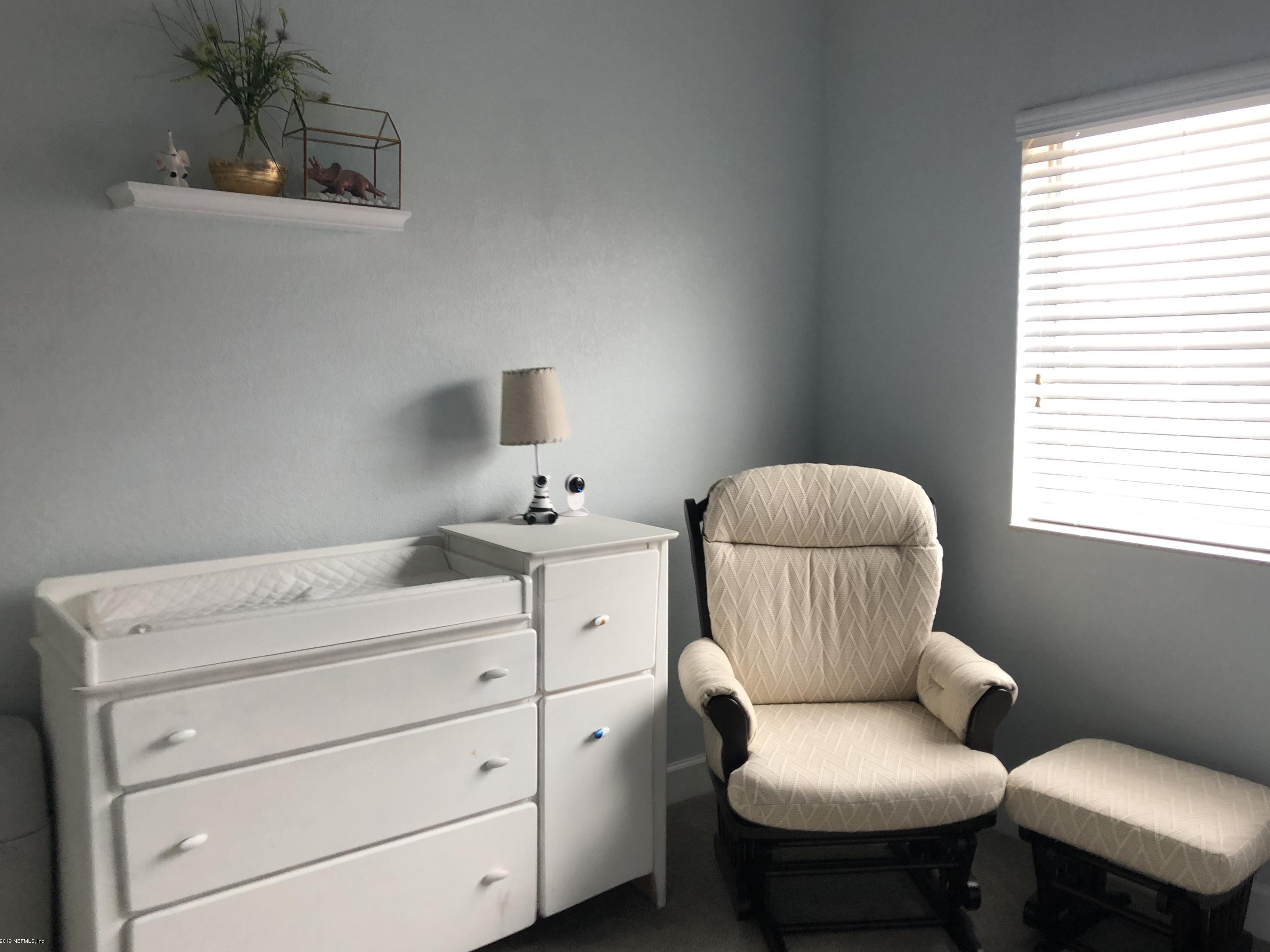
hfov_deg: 61.7
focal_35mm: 29
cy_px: 479
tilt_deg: -6.1
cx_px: 651
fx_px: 1064
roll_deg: +0.9
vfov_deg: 48.2
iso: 25
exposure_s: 1/30
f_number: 1.8
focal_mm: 3.99
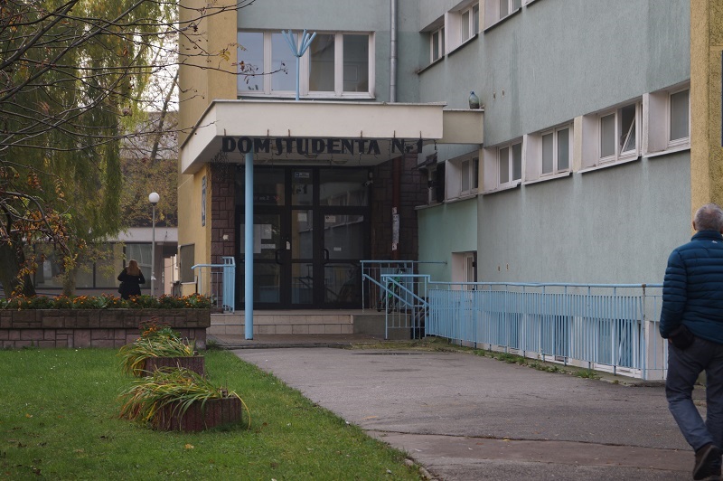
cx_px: 362
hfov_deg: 24.6
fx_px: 1655
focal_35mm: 82
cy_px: 240
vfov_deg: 16.5
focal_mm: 55
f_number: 5.6
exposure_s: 1/160
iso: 100
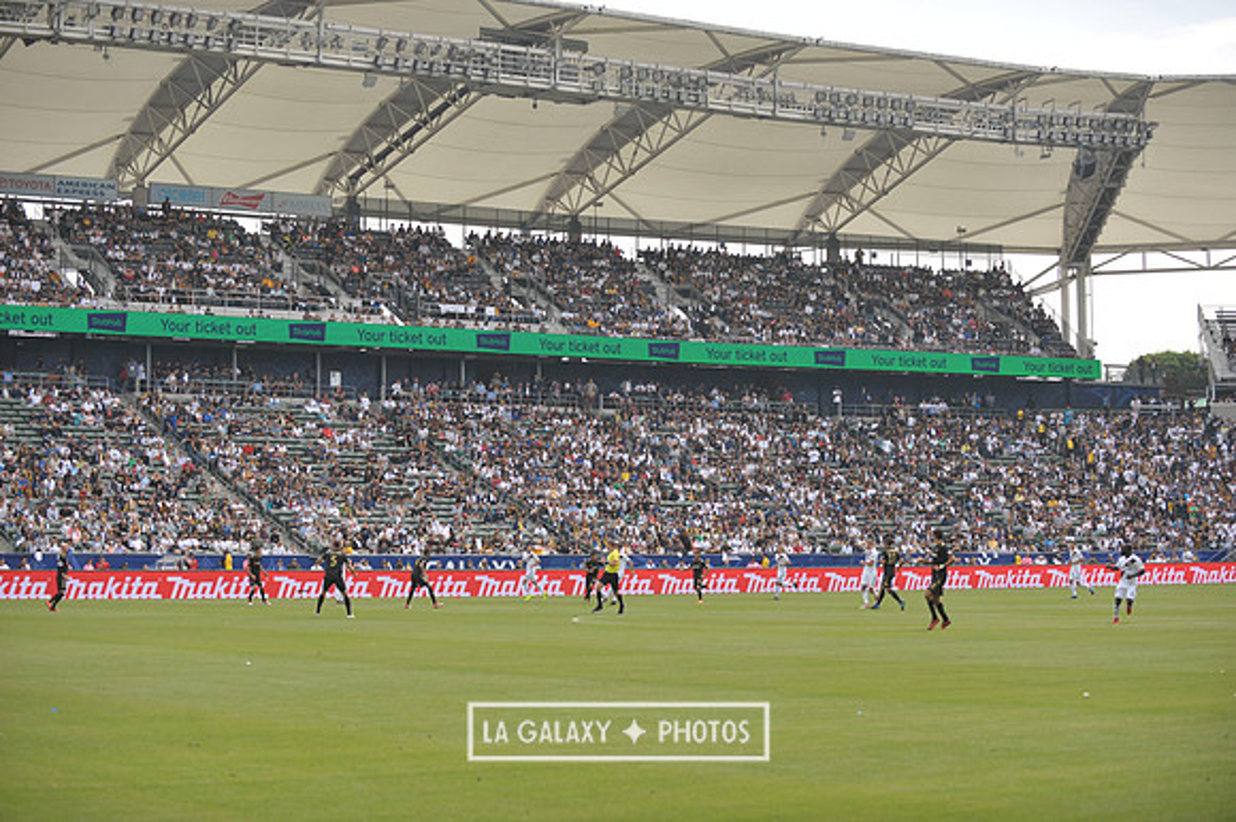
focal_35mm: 70
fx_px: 2402
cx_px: 618
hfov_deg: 28.9
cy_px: 411
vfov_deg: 19.4
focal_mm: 70
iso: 320
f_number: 3.5
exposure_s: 1/2500
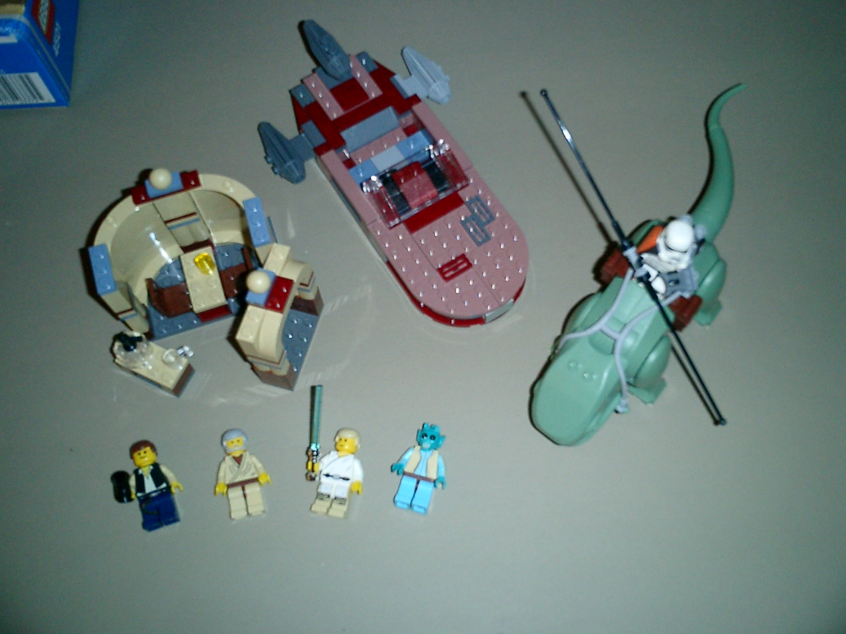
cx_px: 423
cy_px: 317
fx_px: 880
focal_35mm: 36
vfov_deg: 39.7
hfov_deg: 51.4
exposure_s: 1/30
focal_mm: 7.5
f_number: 3.2
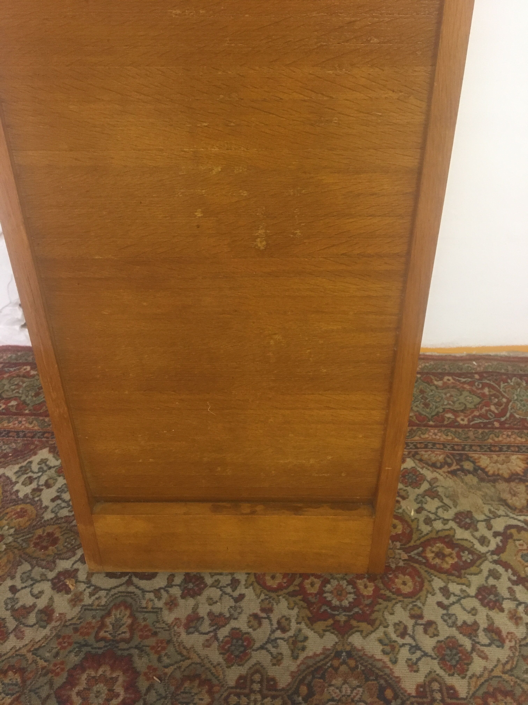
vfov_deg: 61.7
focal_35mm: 29
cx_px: 264
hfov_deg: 48.2
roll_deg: +1.2
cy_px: 352
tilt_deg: -32.5
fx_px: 590
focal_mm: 4.15
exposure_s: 1/25
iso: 200
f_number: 2.2
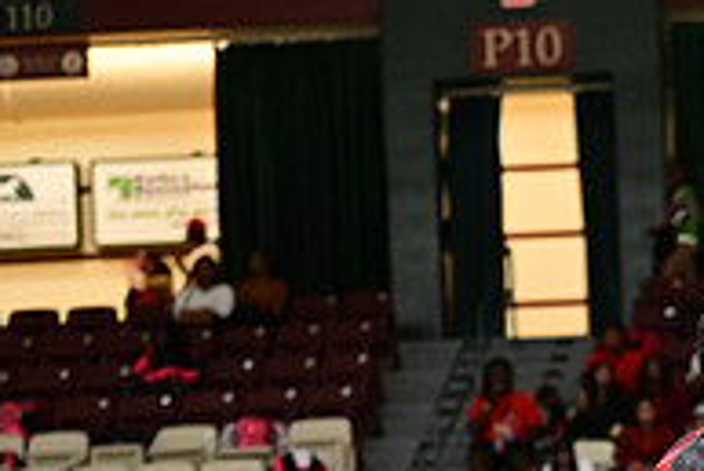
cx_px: 934
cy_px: 694
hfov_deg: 8.4
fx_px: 4697
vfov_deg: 5.7
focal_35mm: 240
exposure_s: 1/1000
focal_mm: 80
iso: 6400
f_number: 3.2
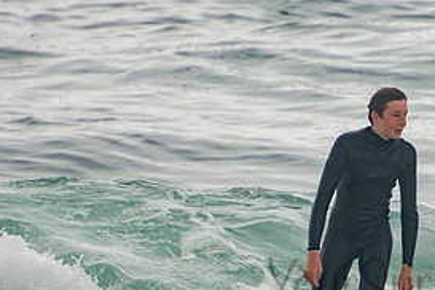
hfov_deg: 1.6
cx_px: 432
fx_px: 15405
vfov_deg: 1.1
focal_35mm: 1275
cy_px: 268
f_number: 5.6
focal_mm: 400
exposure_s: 1/1250
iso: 280
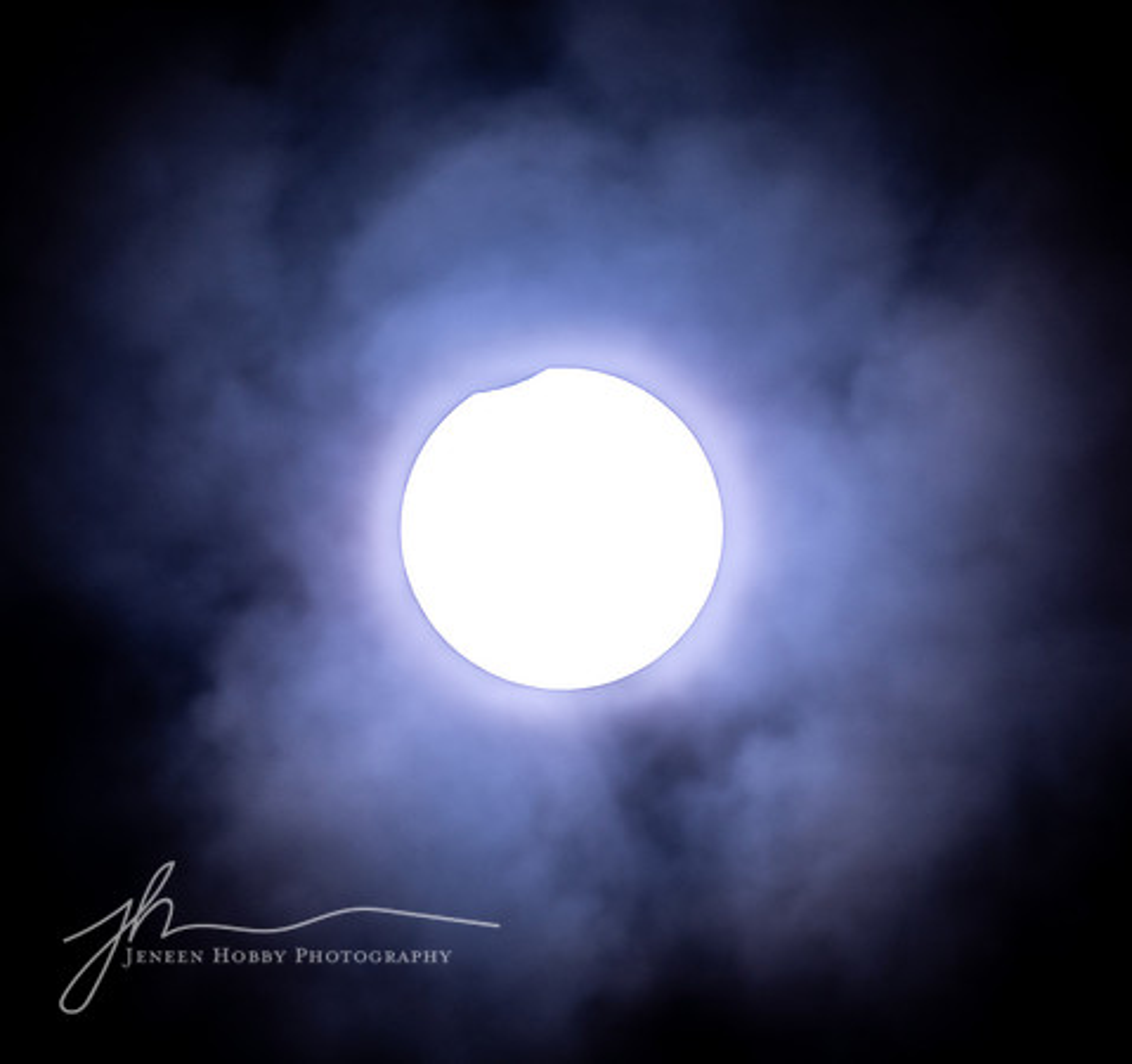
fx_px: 34466
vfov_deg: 1.8
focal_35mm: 960
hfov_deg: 1.9
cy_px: 425
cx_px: 553
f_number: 9
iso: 100
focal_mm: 550
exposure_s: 1/125
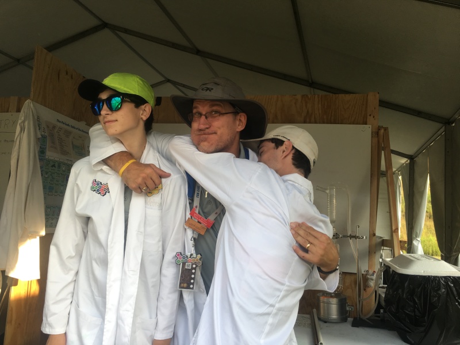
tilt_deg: +7.9
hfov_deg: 61.7
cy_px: 172
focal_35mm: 29
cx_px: 230
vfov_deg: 48.2
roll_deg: +1.4
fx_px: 385
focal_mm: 4.15
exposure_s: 1/120
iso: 25
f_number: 2.2
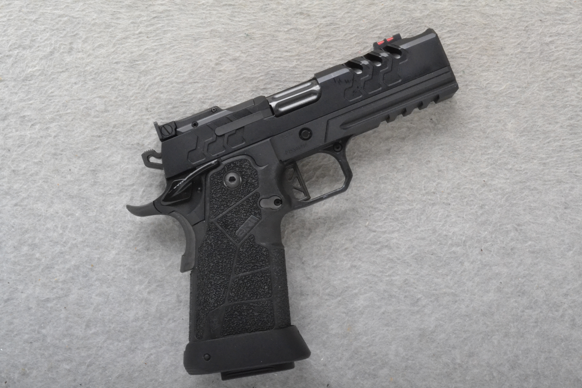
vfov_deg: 22.6
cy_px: 194
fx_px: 970
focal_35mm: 60
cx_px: 291
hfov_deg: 33.4
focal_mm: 40
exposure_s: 1/160
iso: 3200
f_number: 20
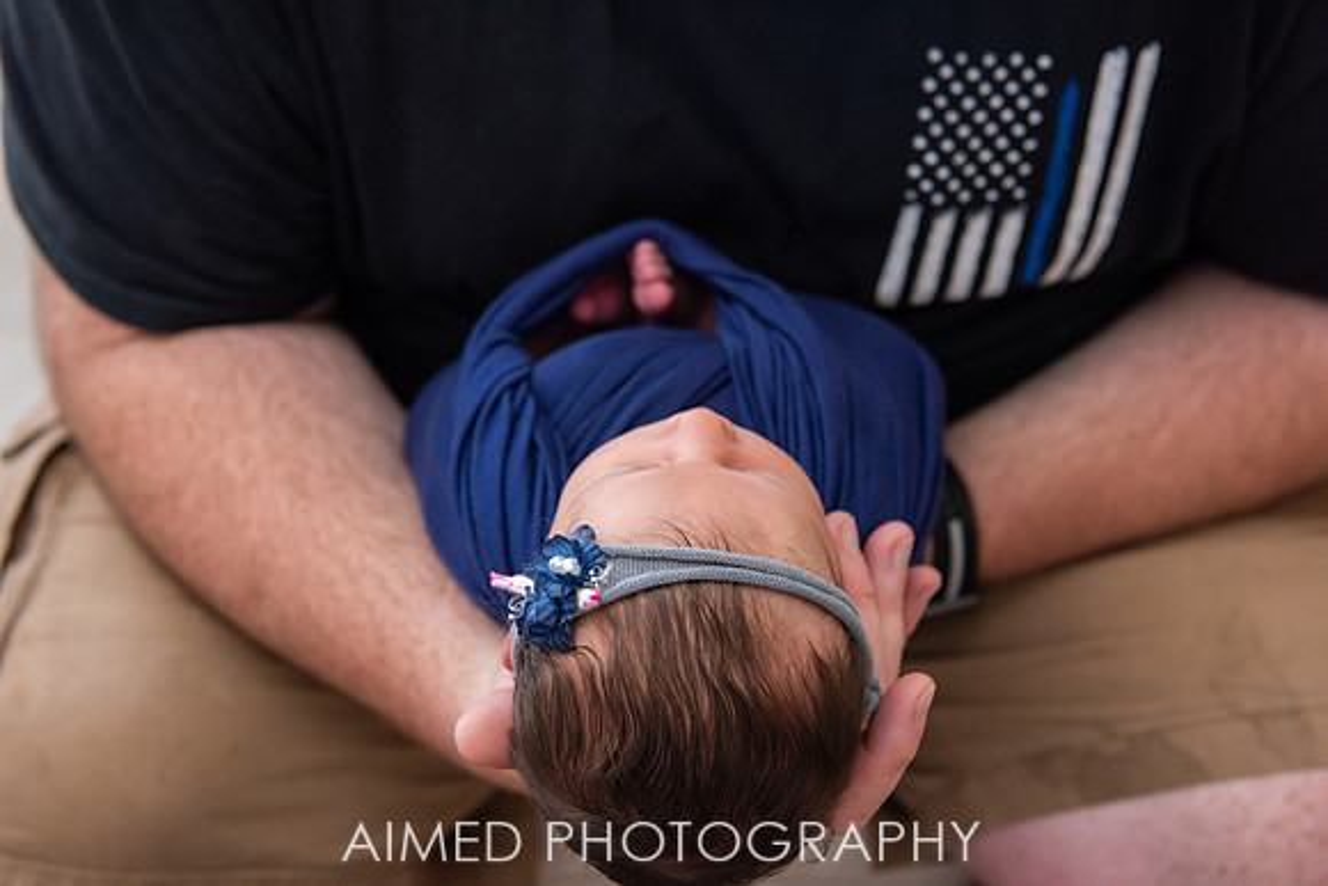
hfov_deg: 34.5
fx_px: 2140
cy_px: 443
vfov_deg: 23.4
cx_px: 664
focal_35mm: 58
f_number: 4.5
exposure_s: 1/250
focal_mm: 58
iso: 800
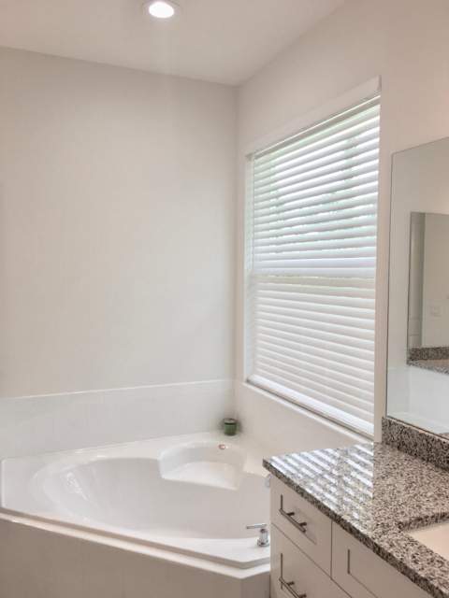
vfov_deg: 61.7
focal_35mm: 29
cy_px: 299
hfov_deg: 48.2
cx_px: 224
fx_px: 502
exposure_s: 1/60
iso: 25
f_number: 2.2
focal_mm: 4.15
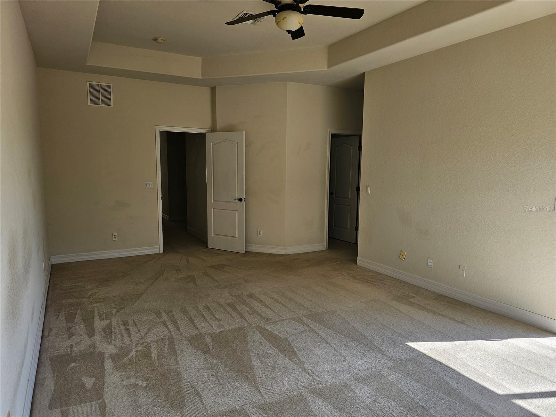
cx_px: 278
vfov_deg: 58.9
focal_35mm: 23
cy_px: 208
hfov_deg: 73.9
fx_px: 369
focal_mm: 6.3
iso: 20
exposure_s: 1/180
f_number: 1.7
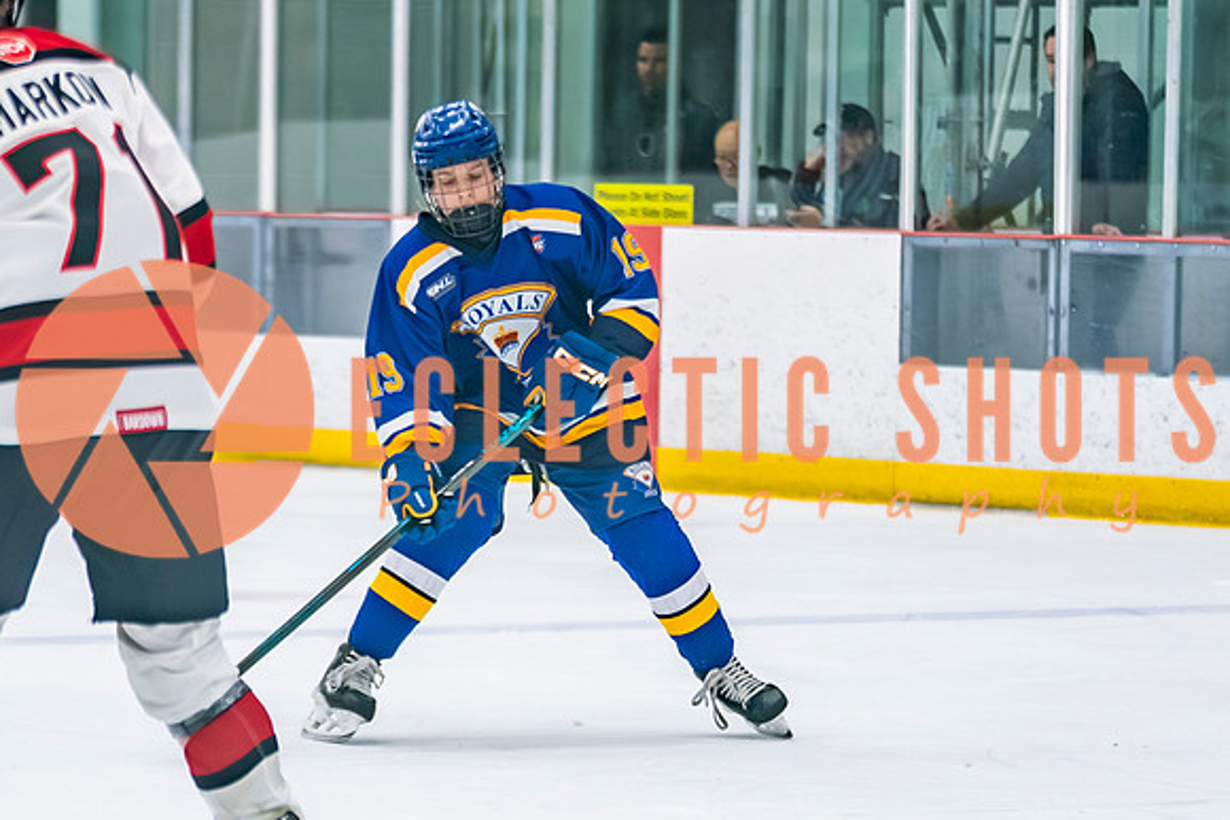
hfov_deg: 7.6
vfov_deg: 5.0
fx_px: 9317
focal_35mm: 273
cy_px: 650
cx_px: 592
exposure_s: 1/640
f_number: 2.8
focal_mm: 115
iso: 1000
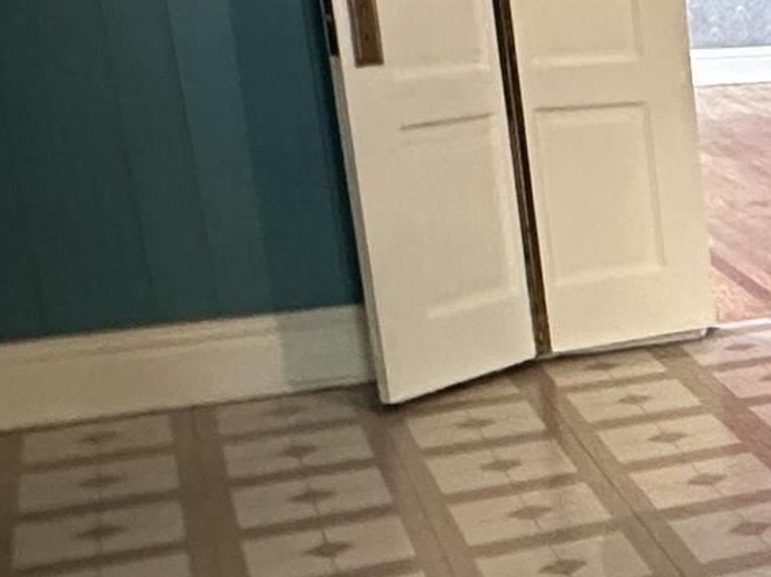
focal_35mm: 76
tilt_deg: -13.9
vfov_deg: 19.4
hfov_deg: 17.7
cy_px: 287
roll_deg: -1.1
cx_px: 1562
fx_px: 1692
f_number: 2.2
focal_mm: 2.22
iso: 1000
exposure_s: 1/40
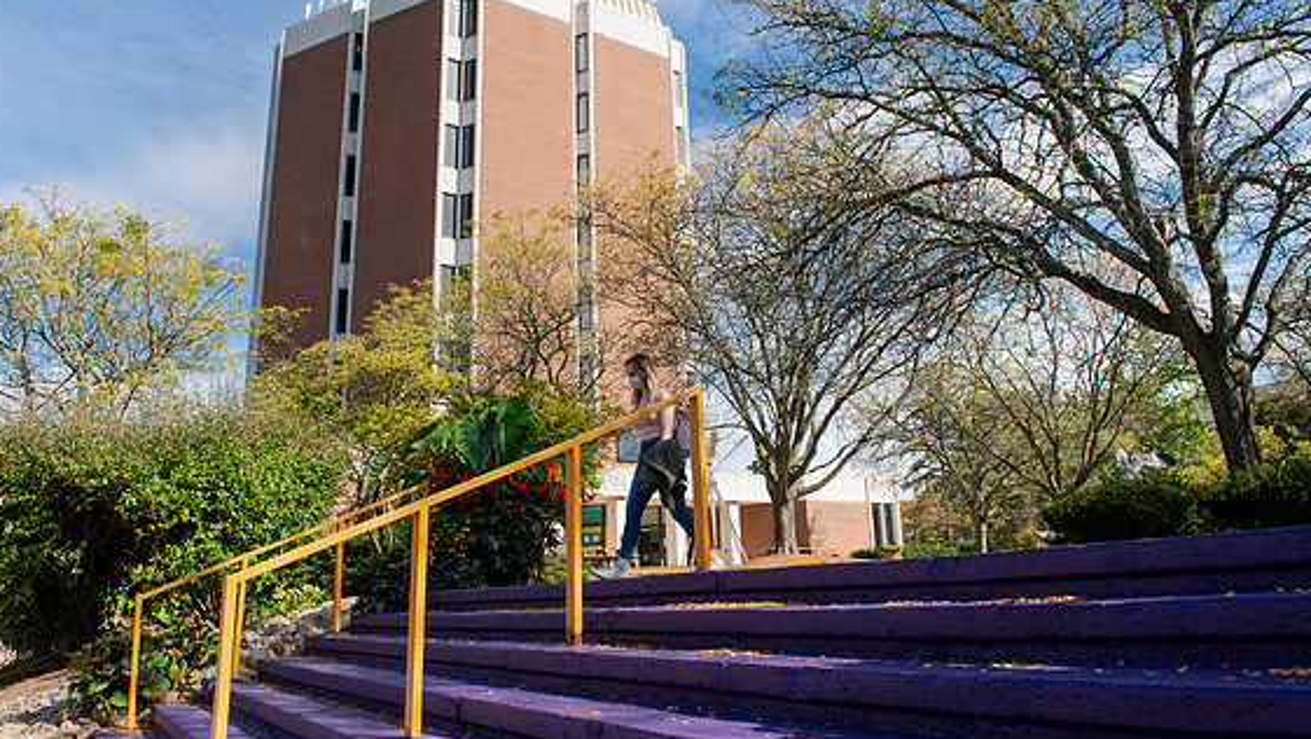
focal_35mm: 26
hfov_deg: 71.9
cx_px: 643
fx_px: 904
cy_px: 354
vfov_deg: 44.4
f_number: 8
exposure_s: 1/400
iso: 320
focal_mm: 24
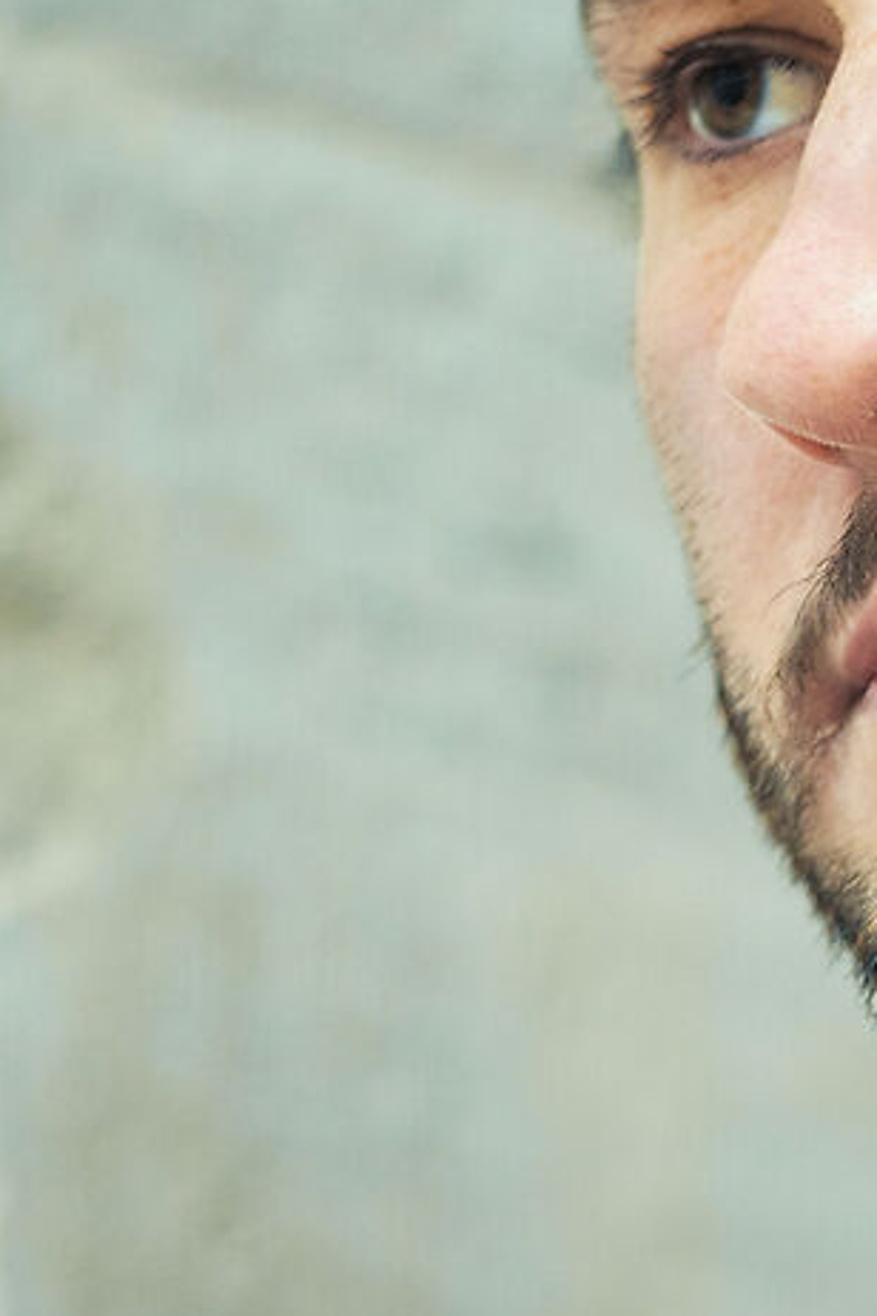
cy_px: 2242
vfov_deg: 2.9
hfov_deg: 2.0
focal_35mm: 701
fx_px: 25614
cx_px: 1956
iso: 400
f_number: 1.8
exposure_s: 1/80
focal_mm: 135
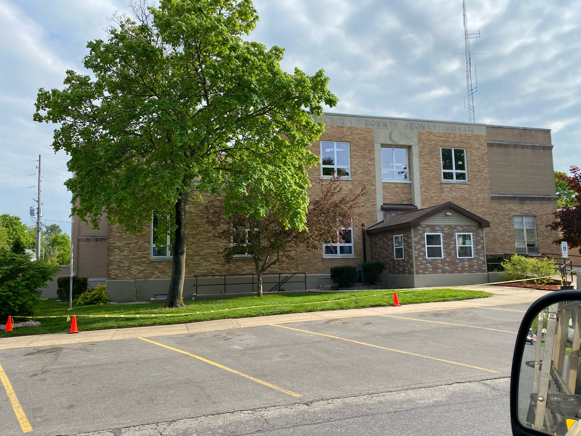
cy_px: 218
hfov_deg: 67.3
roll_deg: +0.1
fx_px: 436
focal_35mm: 26
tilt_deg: +3.8
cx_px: 290
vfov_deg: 53.1
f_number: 1.8
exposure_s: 1/1585
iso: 32
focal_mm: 4.25
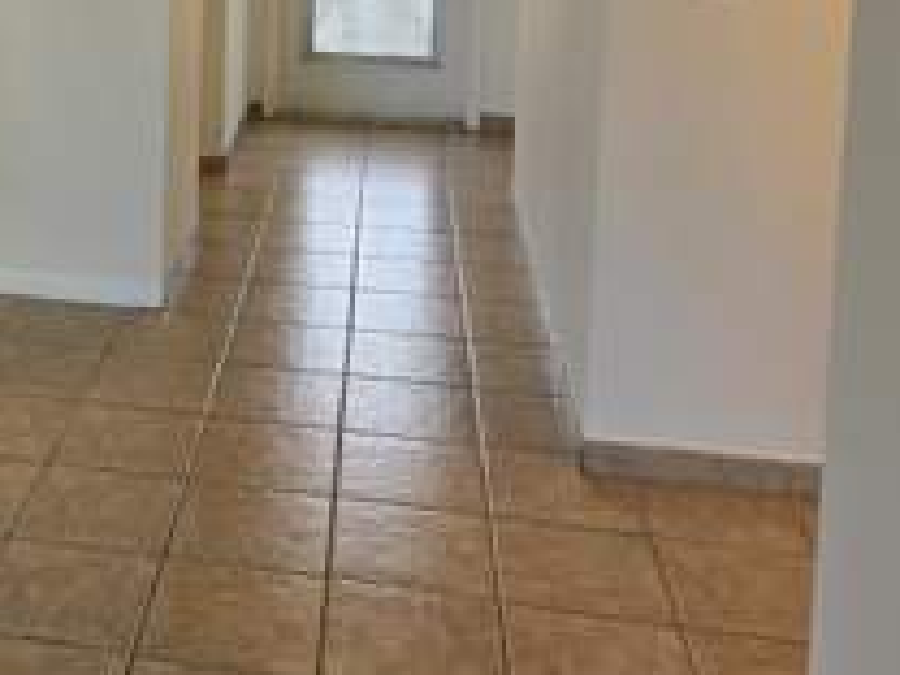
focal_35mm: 53
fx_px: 1378
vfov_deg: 25.5
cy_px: -71
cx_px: 100
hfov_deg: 34.3
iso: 50
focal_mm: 5.4
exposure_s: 1/120
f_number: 1.8
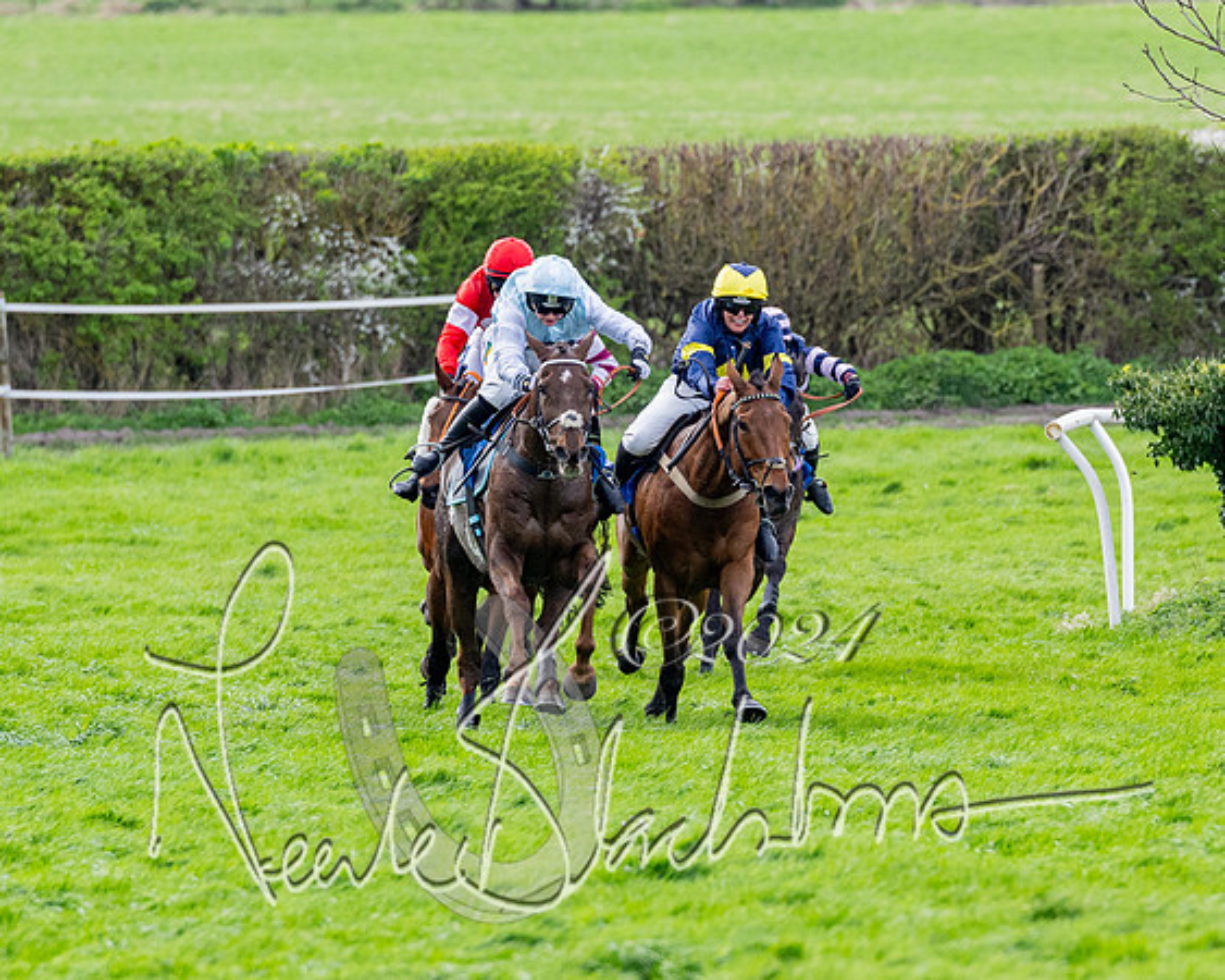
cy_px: 514
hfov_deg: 4.0
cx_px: 771
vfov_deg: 3.2
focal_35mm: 490
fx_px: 17754
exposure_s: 1/1600
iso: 400
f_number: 4
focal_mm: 200
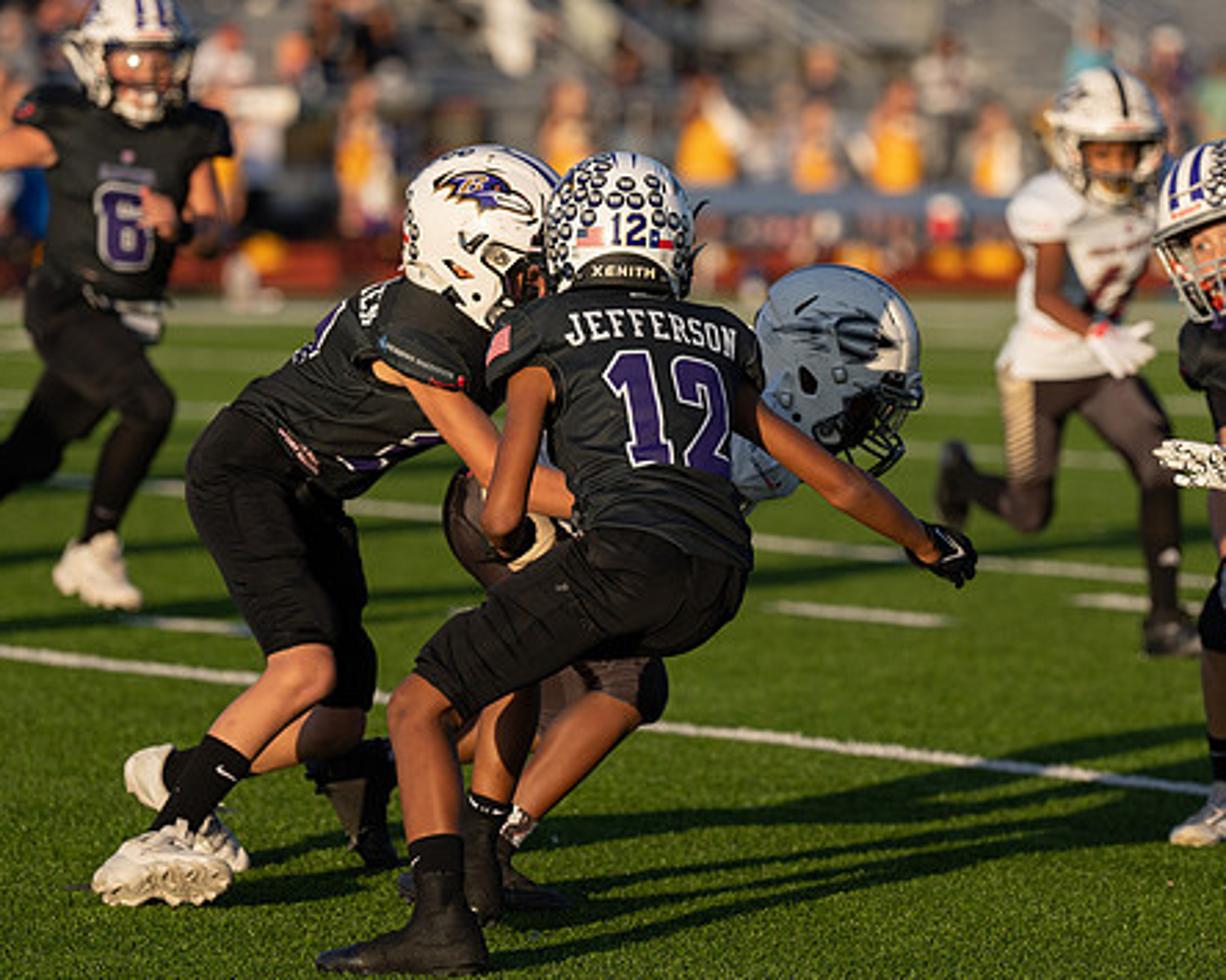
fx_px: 9577
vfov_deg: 5.9
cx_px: 708
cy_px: 517
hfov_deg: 7.3
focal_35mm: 264
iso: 100
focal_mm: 150
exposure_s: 1/2000
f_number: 2.8
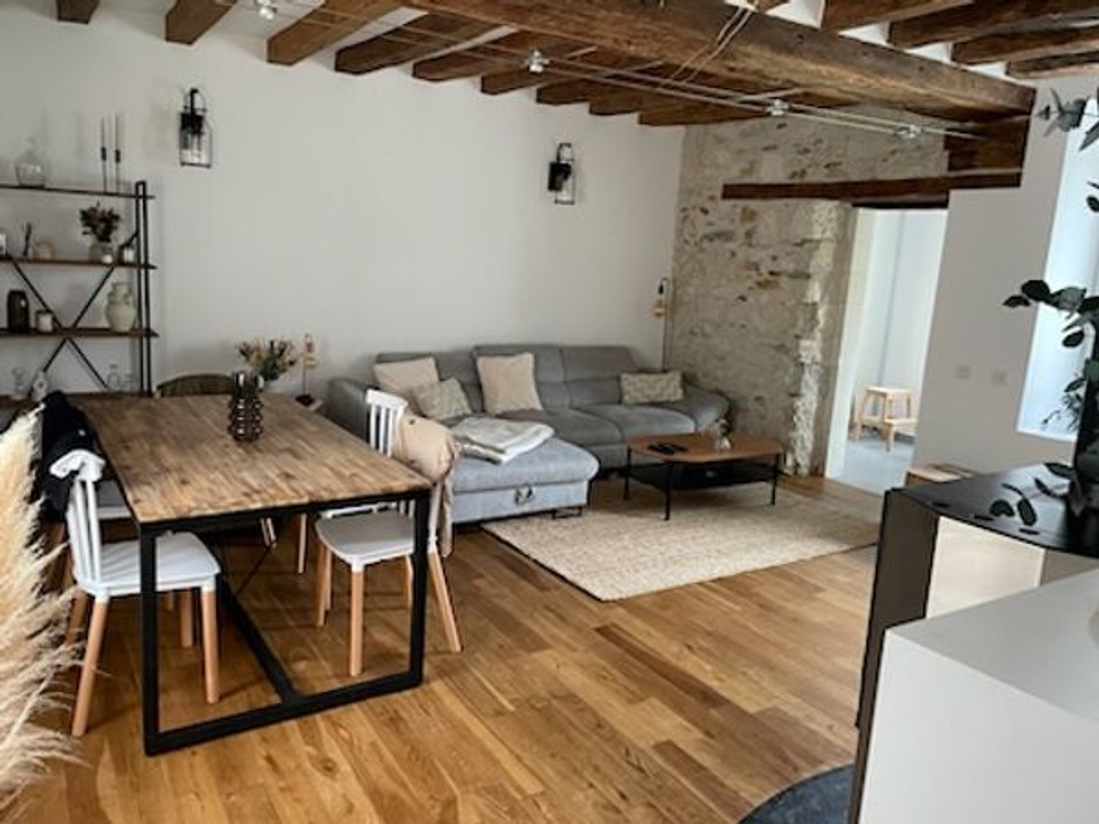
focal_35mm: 26
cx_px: 550
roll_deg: -3.1
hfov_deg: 67.3
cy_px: 412
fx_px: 825
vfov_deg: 53.1
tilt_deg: -10.7
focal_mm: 4.2
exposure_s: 1/60
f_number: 1.6
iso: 320
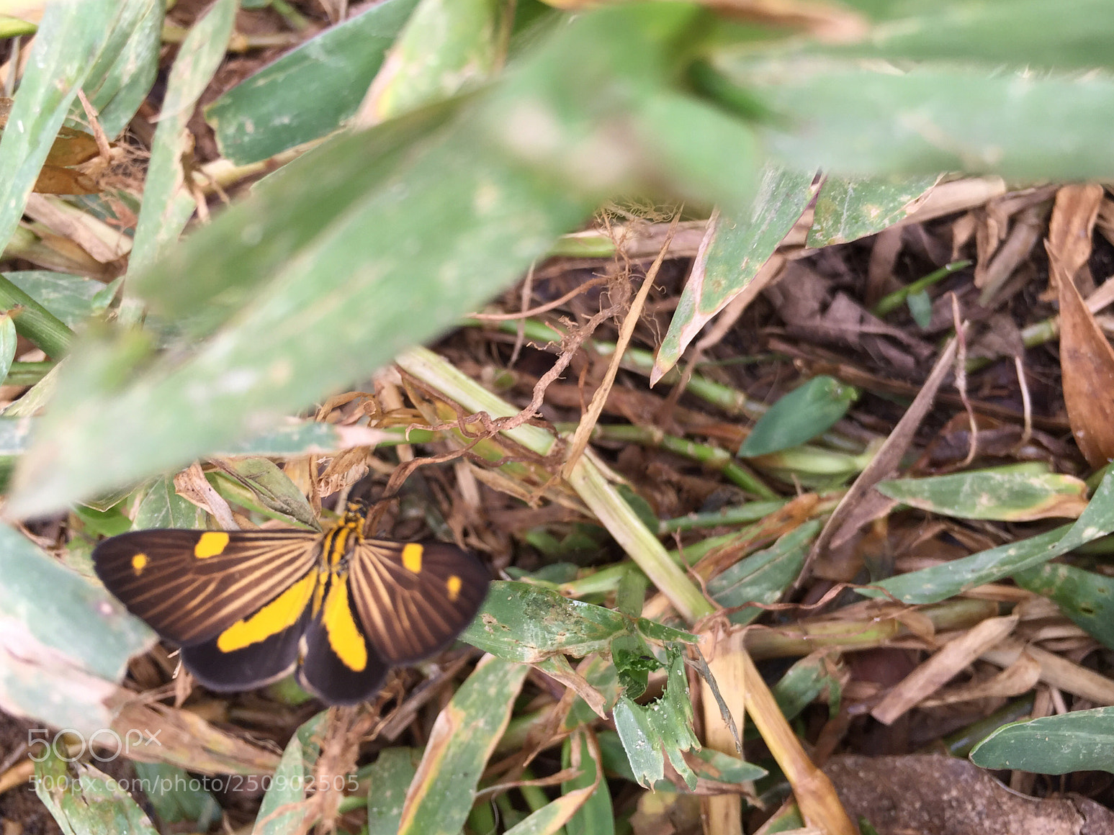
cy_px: 408
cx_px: 559
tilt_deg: -75.3
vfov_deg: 46.8
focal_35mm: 30
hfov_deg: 60.0
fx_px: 965
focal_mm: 4.15
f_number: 2.2
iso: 32
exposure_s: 1/186
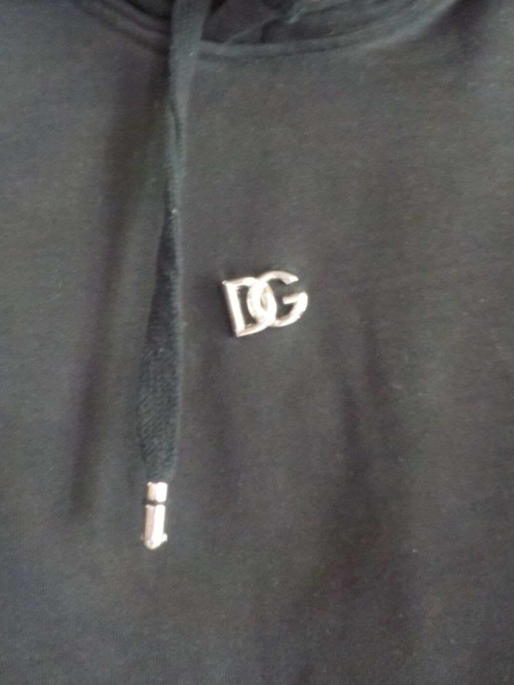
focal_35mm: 30
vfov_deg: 60.0
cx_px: 257
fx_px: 594
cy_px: 342
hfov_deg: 46.8
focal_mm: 4.1
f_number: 3.3
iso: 800
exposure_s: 1/6
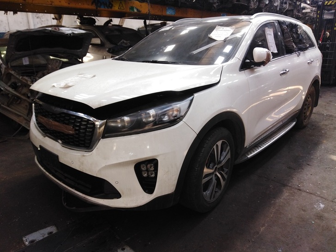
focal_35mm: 26
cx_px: 168
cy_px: 126
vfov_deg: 53.1
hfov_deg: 67.3
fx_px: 252
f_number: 2.2
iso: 210
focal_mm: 3.46
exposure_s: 1/29.8
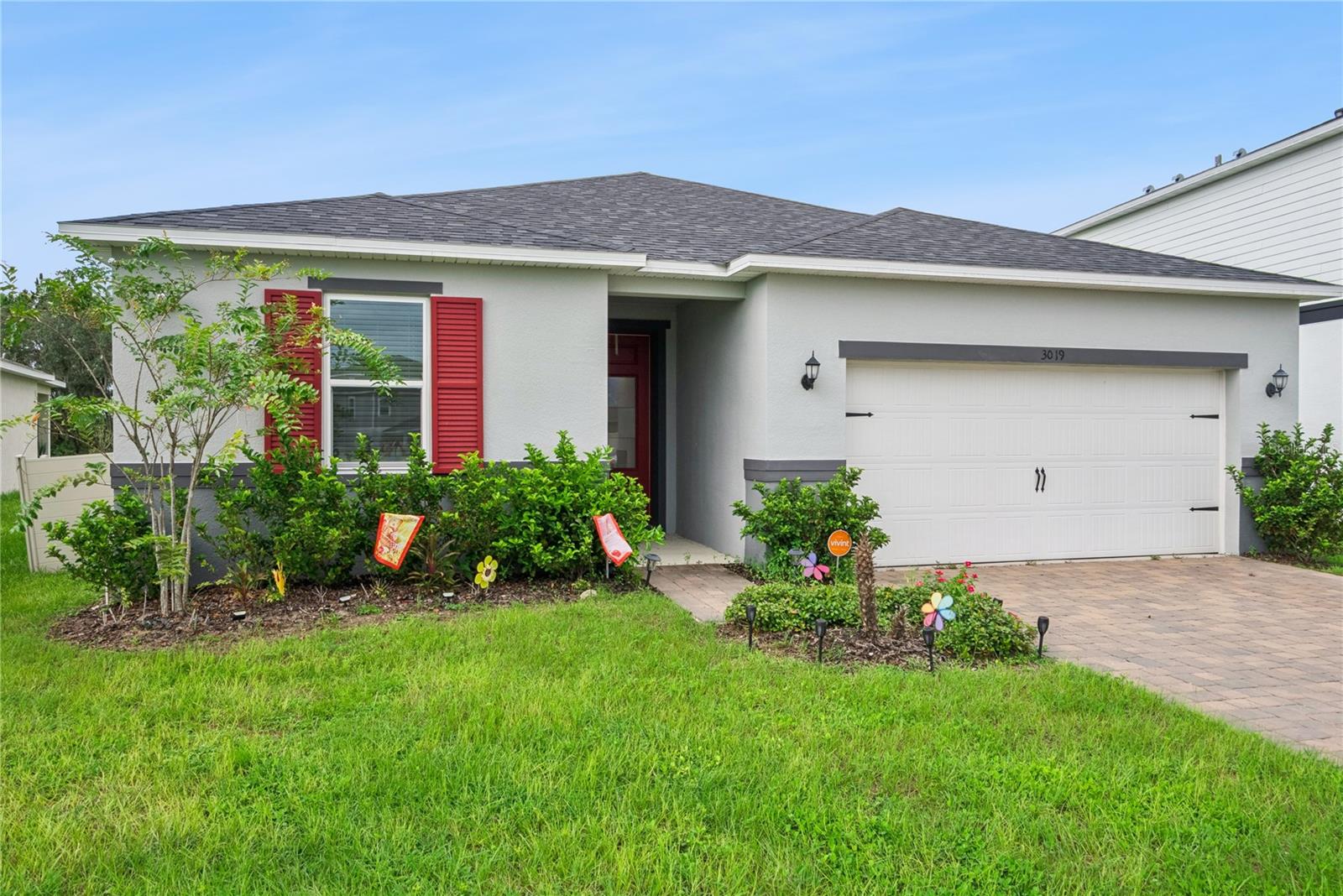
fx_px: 933
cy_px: 448
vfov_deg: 51.3
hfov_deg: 71.5
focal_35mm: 25
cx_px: 672
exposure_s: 1/50
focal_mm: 25
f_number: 16
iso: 100
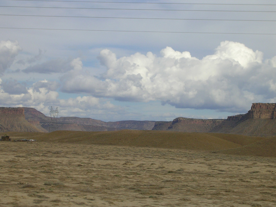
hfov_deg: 17.9
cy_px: 104
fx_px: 877
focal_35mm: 110
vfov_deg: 13.5
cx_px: 138
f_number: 4.8
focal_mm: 16.7
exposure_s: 1/754
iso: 50
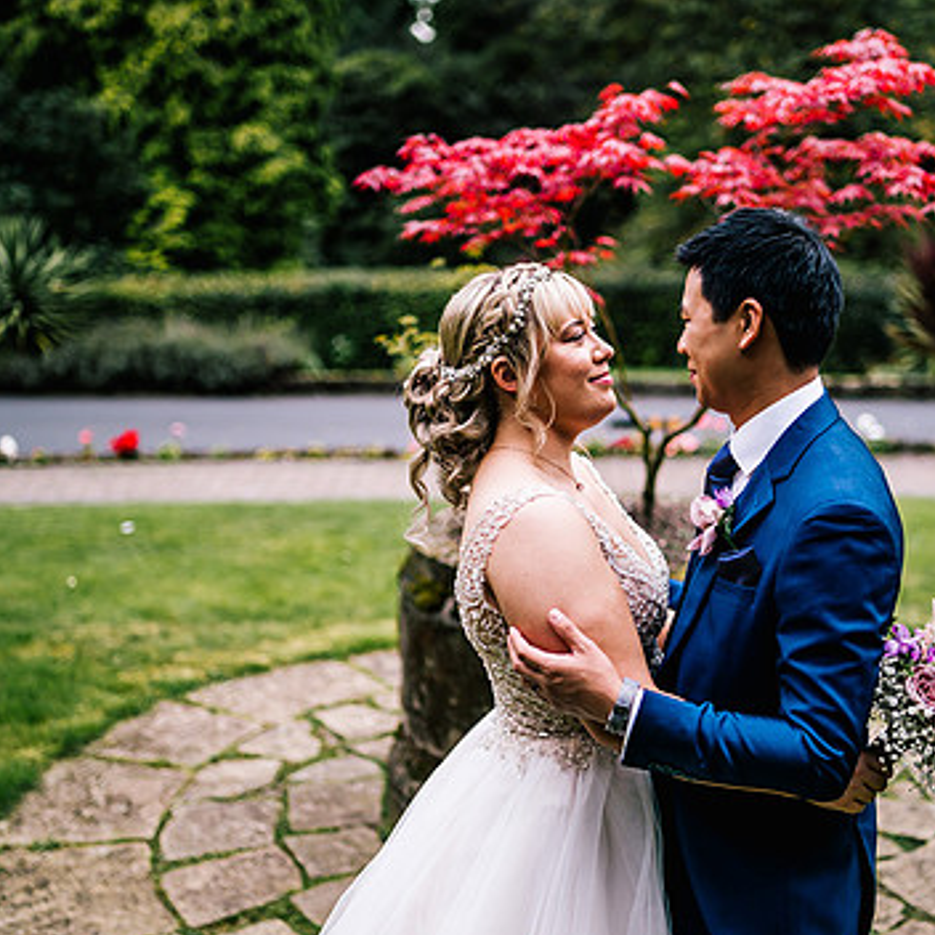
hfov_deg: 34.5
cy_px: 448
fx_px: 1497
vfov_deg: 34.7
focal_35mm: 49
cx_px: 590
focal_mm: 35
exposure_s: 1/250
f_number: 1.4
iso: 250
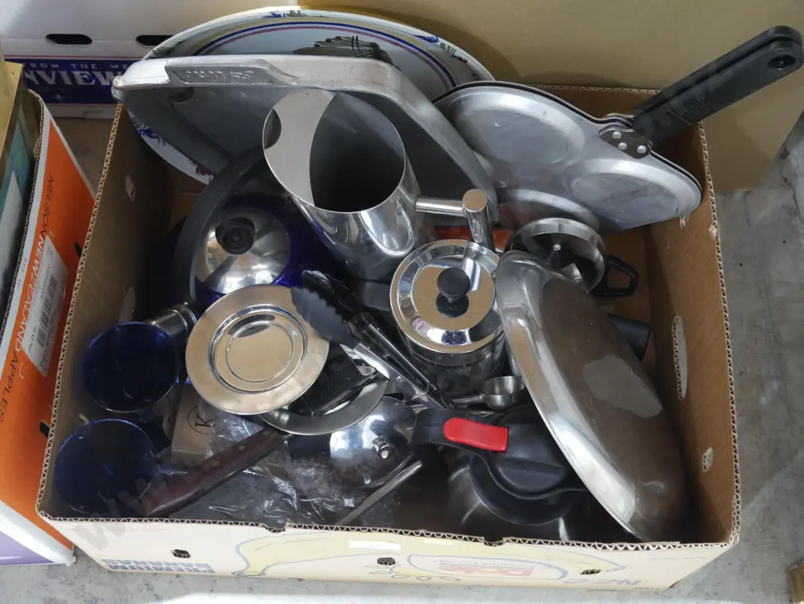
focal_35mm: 42
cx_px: 402
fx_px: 976
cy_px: 302
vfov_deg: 34.4
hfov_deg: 44.8
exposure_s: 1/15
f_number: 4.6
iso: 3200
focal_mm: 21
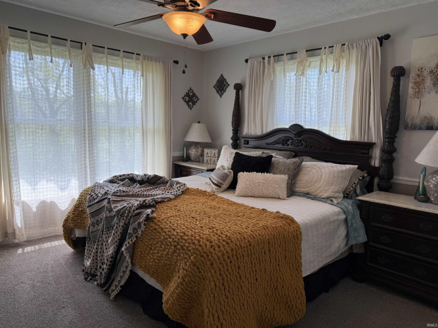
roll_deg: -2.3
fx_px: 304
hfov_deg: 71.6
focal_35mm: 24
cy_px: 164
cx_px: 219
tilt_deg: -7.4
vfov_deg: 56.8
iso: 100
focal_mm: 6.76
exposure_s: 1/217
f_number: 1.78
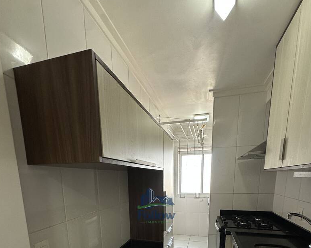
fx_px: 175
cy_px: 210
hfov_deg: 83.3
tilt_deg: -10.0
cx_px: 157
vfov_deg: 62.6
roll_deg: +0.5
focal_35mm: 19
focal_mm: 2.22
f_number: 2.2
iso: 125
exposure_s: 1/120
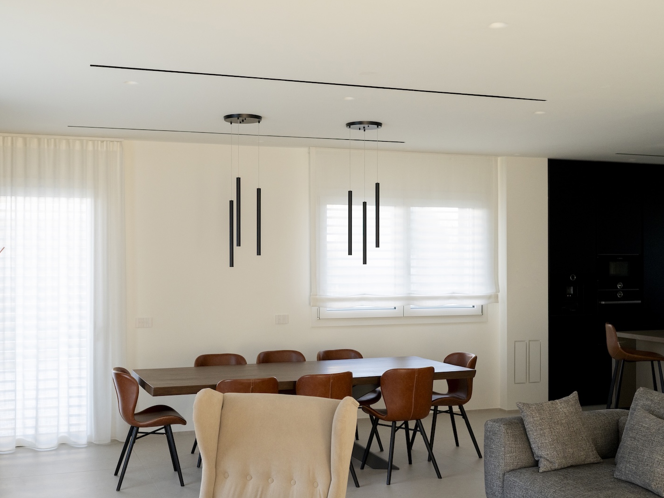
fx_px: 729
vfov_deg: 37.7
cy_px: 249
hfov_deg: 48.9
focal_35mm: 38
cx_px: 291
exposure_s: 1/160
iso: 2500
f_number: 4
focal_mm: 35
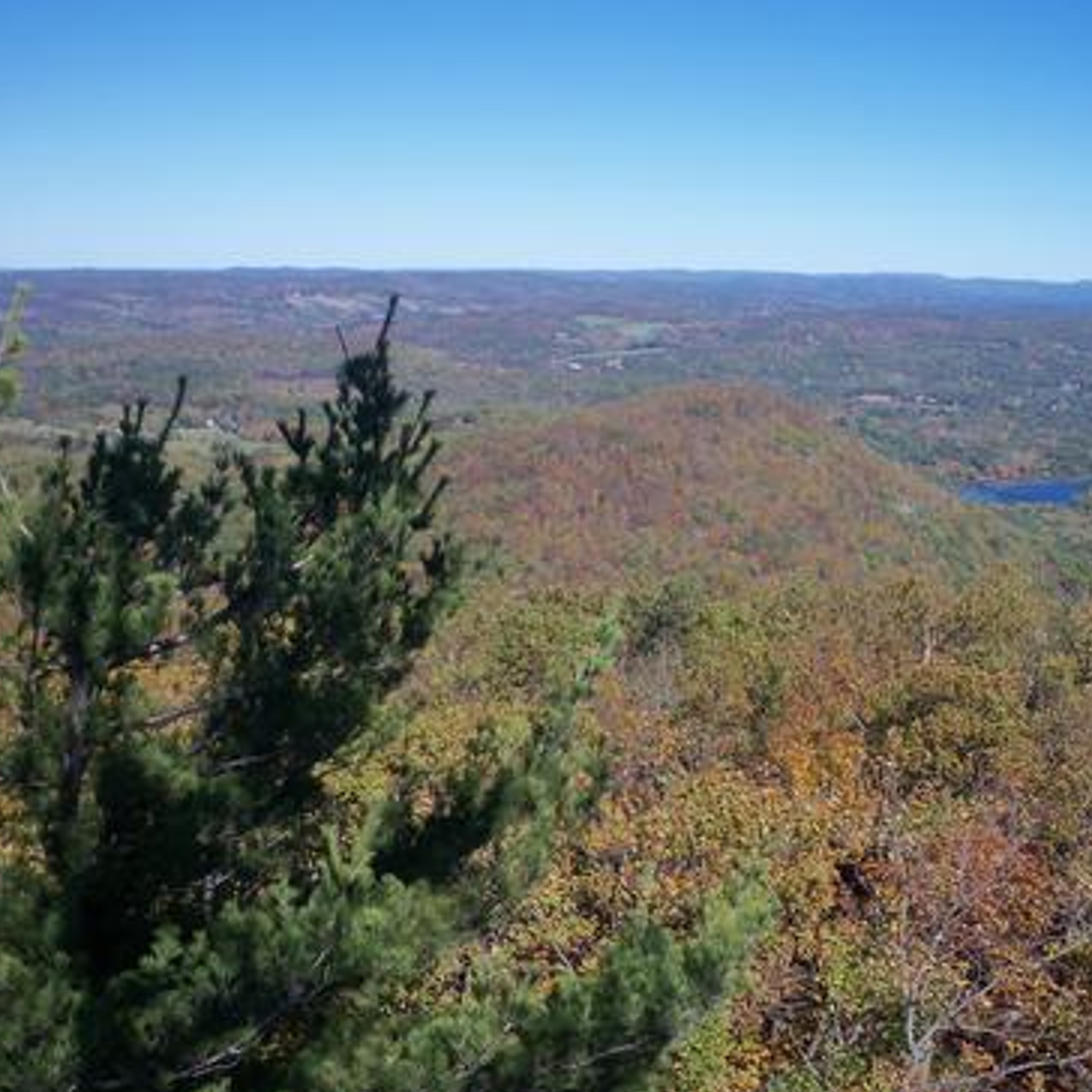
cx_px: 604
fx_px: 1642
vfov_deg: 36.8
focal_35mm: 46
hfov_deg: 36.8
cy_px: 546
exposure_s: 1/320
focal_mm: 6.3
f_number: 5.6
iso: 80
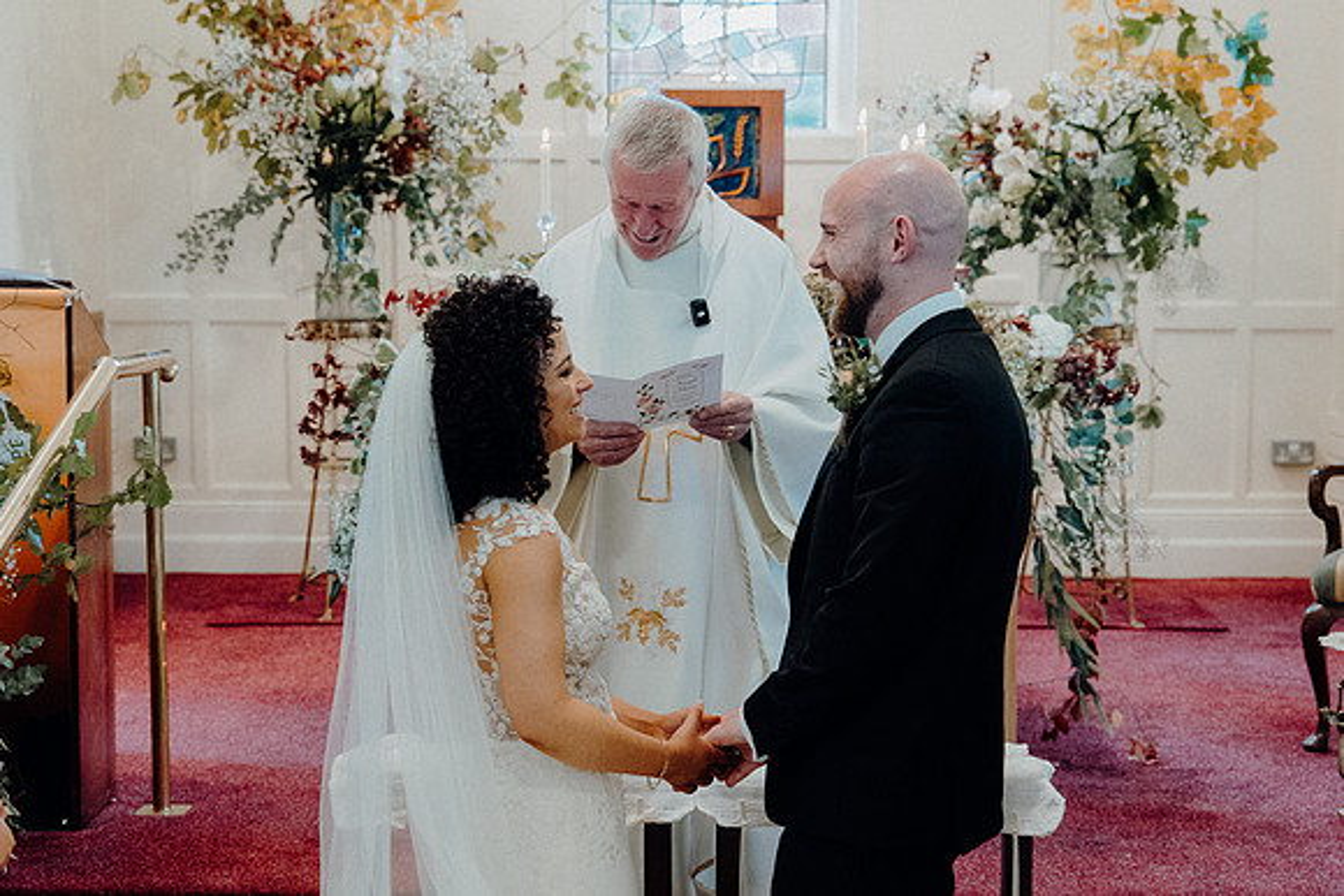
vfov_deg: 21.3
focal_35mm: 64
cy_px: 448
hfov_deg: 31.4
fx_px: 2390
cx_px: 672
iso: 2500
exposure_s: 1/160
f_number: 3.5
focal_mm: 43
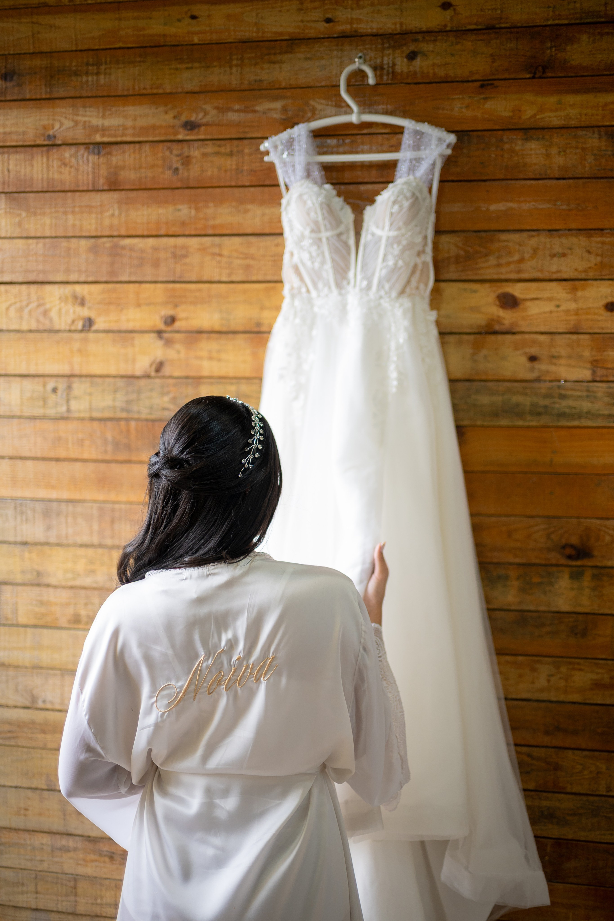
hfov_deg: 37.9
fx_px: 895
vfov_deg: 54.4
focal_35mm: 35
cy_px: 460
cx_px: 307
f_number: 1.4
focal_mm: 35
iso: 500
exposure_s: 1/640
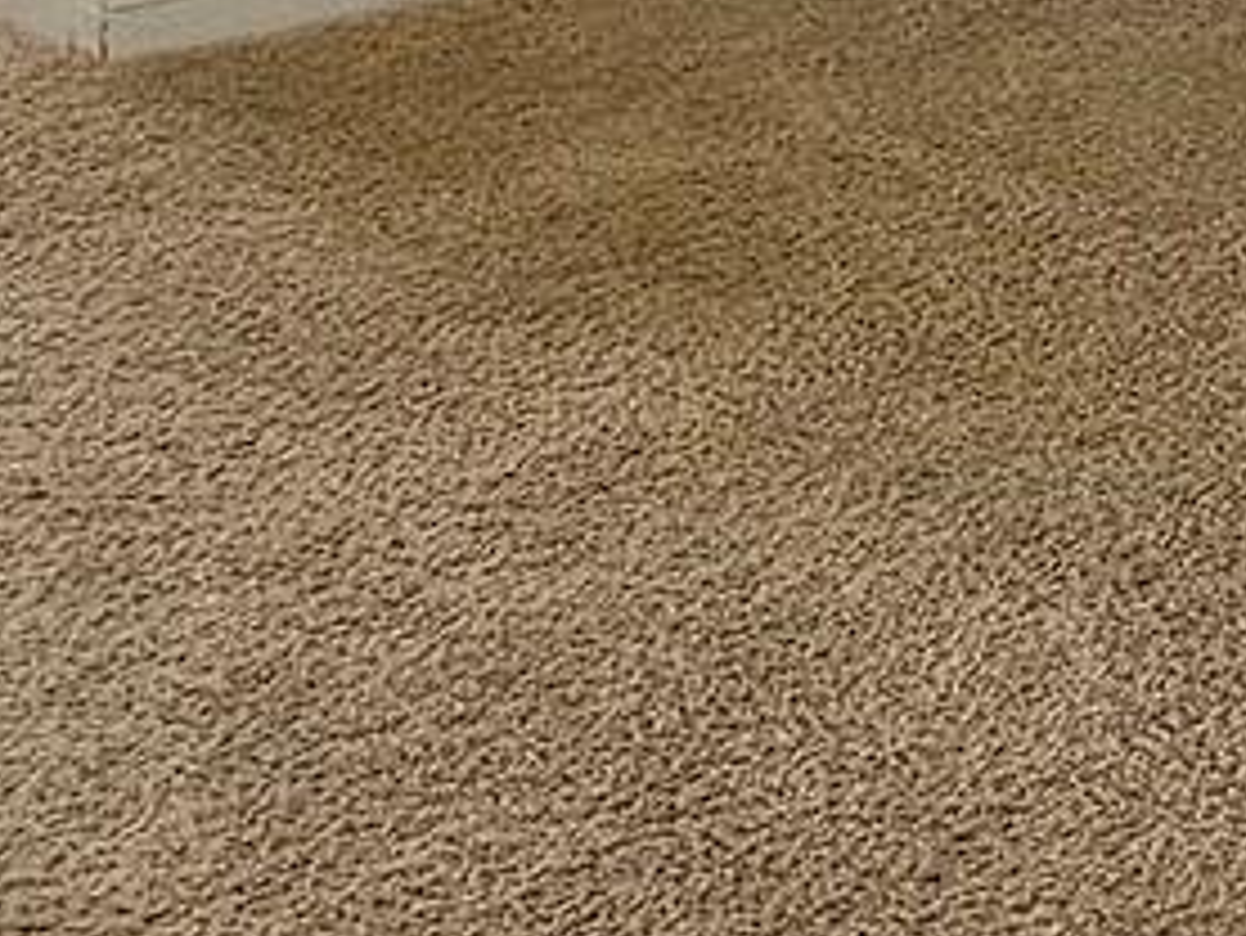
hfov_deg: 10.8
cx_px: 2339
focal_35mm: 170
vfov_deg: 8.3
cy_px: -868
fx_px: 6122
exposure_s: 1/120
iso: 640
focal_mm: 6.3
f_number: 1.7
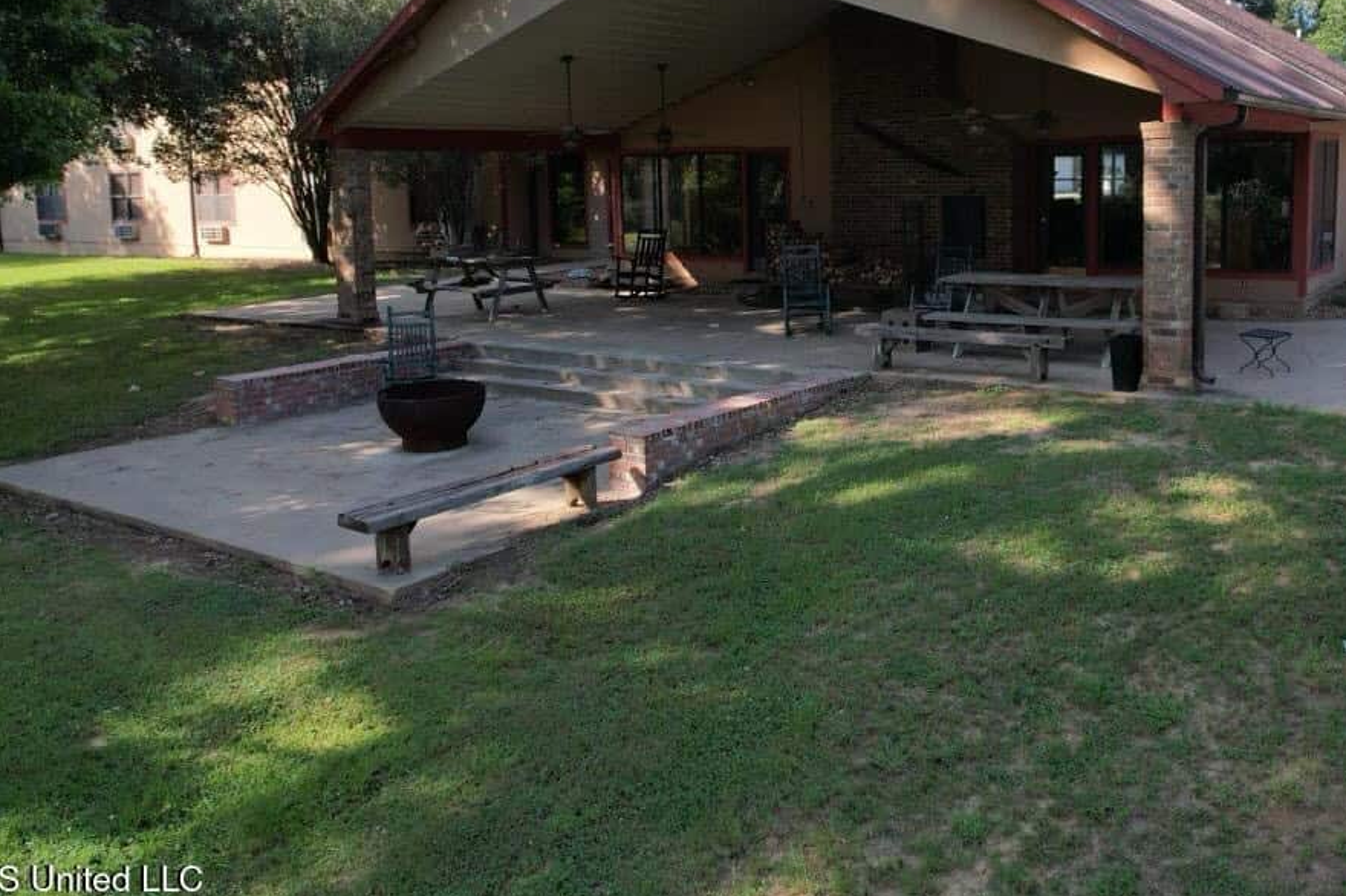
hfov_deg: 58.3
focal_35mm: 32
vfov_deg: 40.5
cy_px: 285
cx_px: 805
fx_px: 1196
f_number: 2.8
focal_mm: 8.4
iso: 100
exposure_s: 1/800
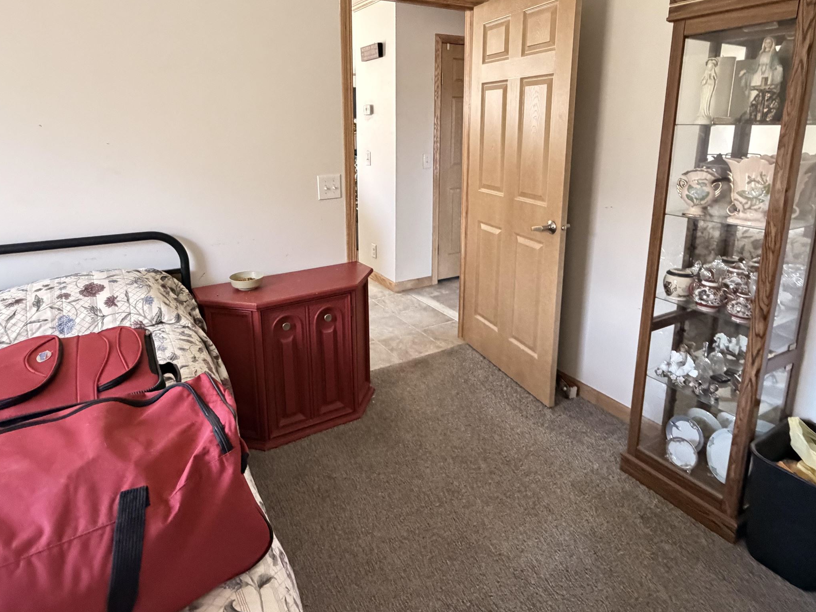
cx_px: 384
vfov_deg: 62.3
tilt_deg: -10.0
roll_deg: +0.5
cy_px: 220
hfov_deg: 78.9
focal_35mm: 21
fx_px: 495
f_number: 2.2
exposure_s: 1/60
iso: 800
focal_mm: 2.22
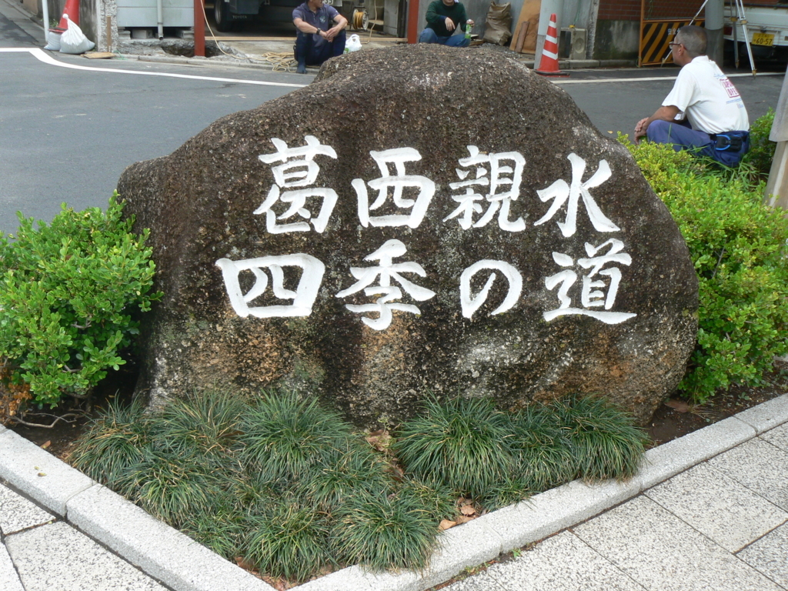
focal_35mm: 36
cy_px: 296
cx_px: 394
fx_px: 820
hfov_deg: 51.4
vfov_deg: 39.7
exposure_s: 1/160
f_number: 5.6
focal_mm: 6
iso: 80
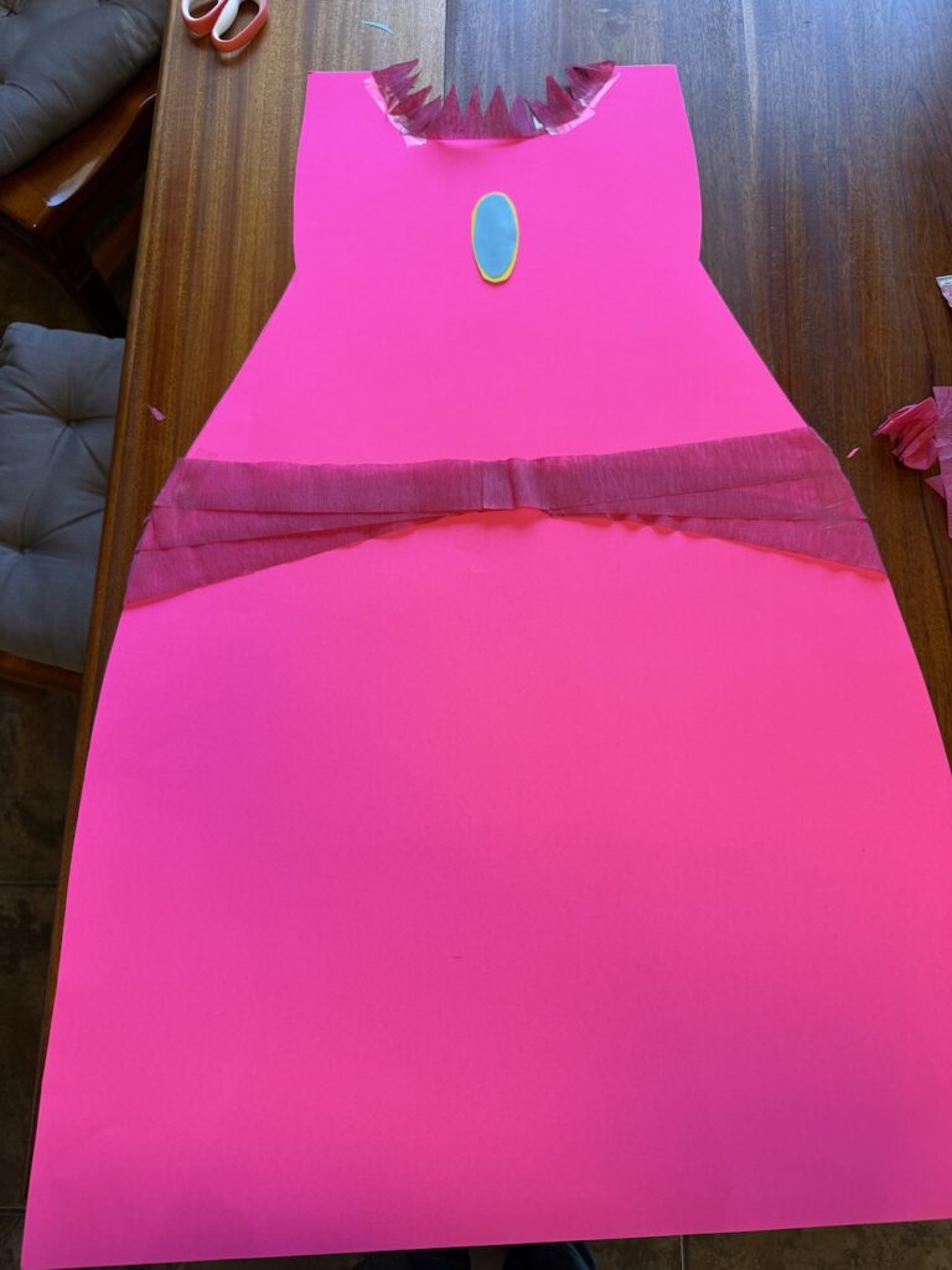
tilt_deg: -74.7
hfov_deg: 56.8
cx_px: 476
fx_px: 880
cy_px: 635
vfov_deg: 71.6
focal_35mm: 24
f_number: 1.78
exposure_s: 1/120
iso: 125
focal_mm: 6.76
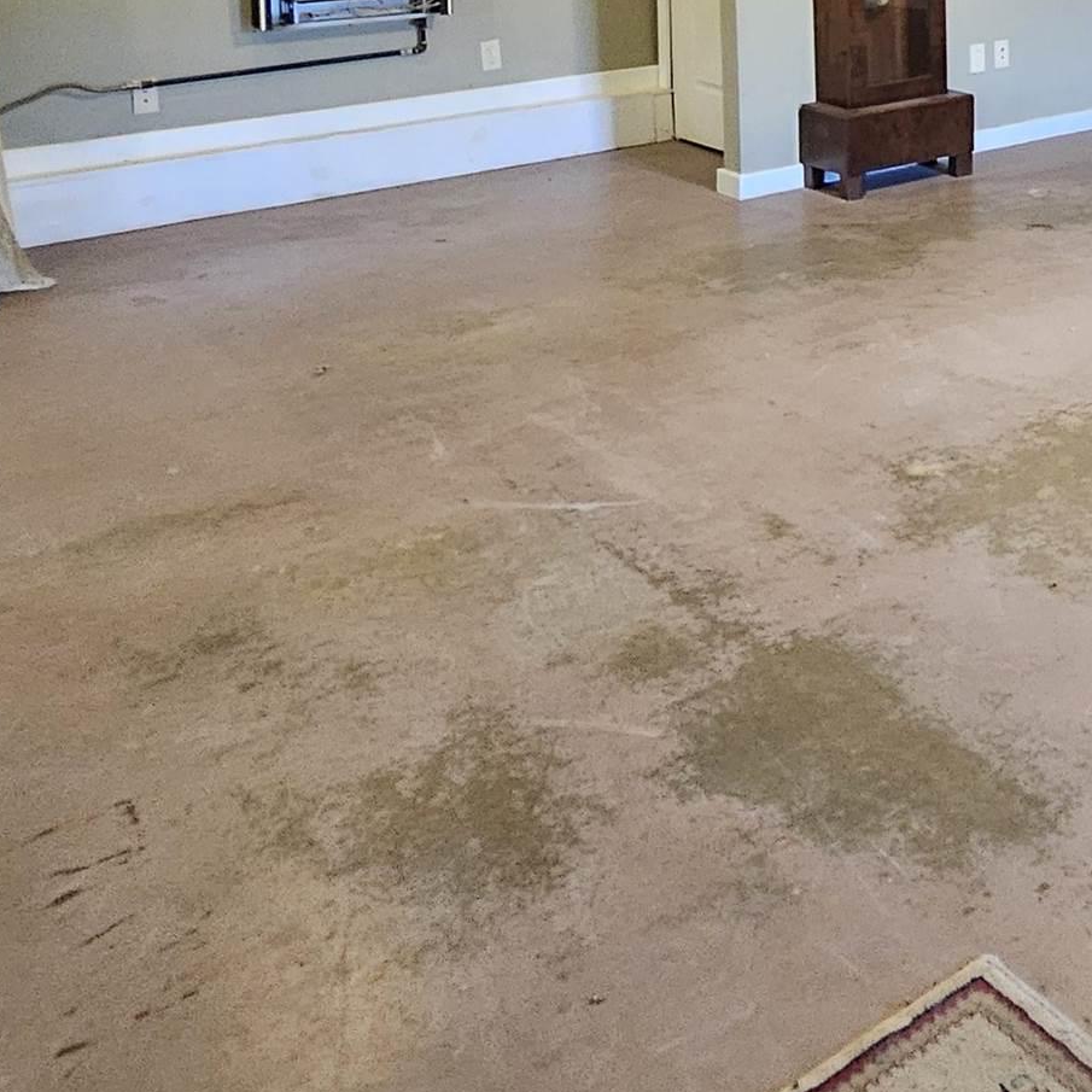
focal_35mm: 39
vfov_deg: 36.8
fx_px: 1392
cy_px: -80
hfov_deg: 37.8
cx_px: 1111
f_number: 2.2
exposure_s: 1/30
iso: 640
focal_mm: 2.2
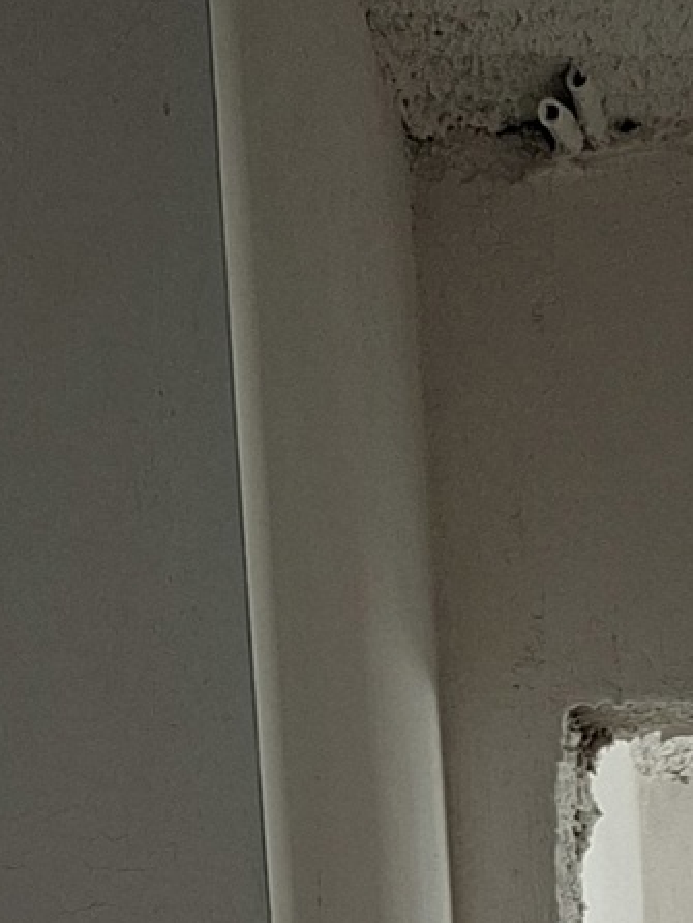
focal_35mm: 132
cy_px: 2508
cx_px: 1092
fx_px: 3520
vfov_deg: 11.2
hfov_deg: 10.8
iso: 64
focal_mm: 5.54
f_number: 1.8
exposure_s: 1/120
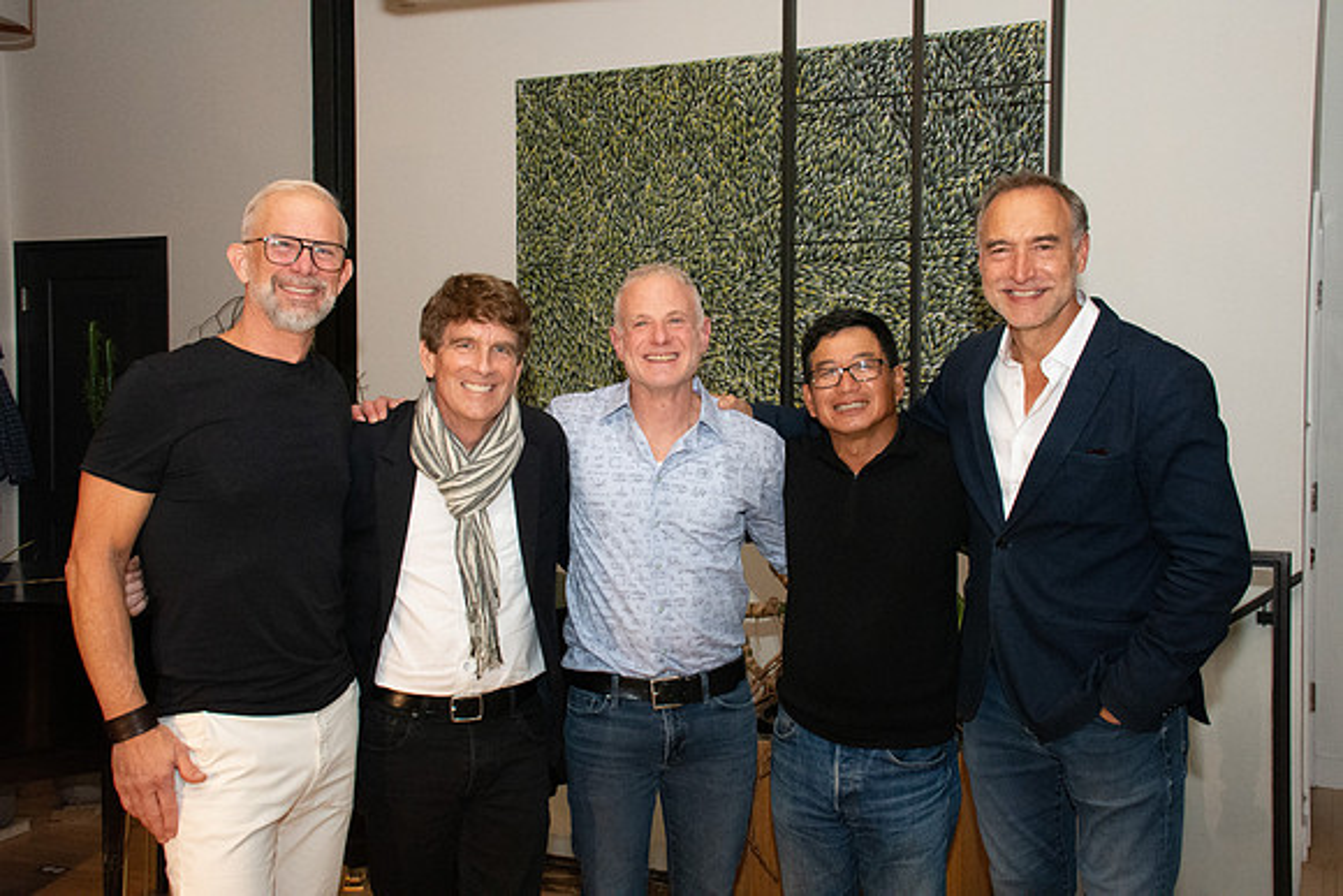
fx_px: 1455
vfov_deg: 34.2
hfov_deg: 49.5
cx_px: 672
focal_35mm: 39
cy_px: 448
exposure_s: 1/125
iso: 5000
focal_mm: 26
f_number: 11
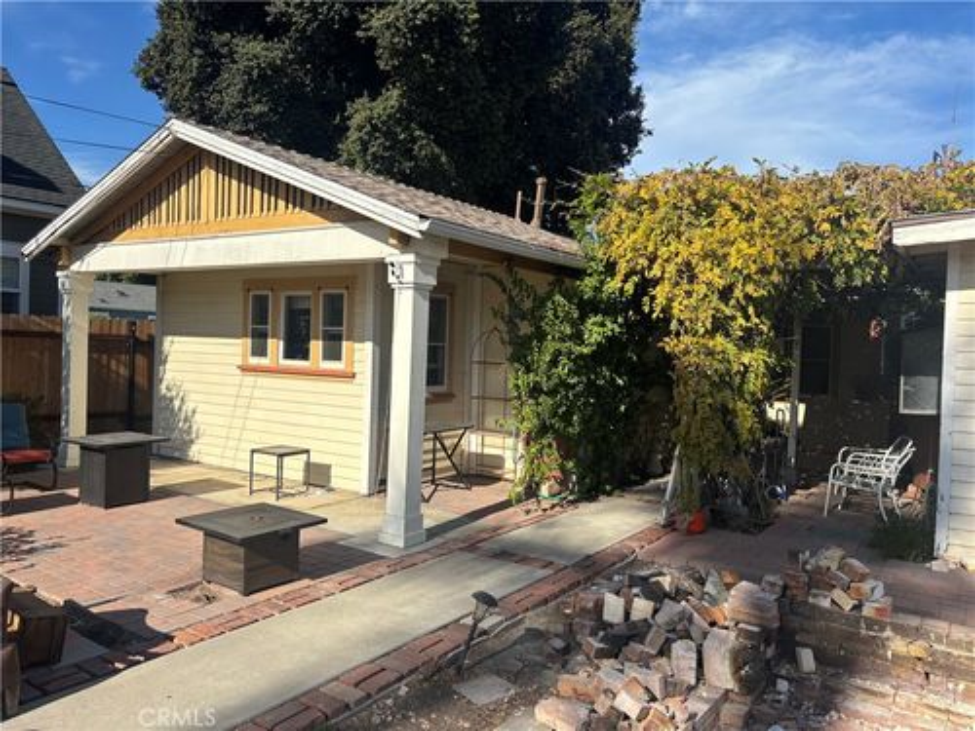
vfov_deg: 53.1
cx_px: 488
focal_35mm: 26
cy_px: 366
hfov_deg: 67.3
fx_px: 732
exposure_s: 1/3534
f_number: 1.6
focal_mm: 5.96
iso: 50
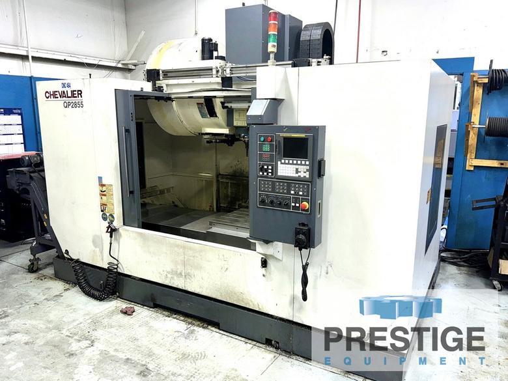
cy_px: 190
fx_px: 352
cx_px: 254
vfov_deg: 56.8
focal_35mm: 24
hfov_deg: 71.6
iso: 50
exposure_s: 1/146
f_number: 1.78
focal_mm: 6.76
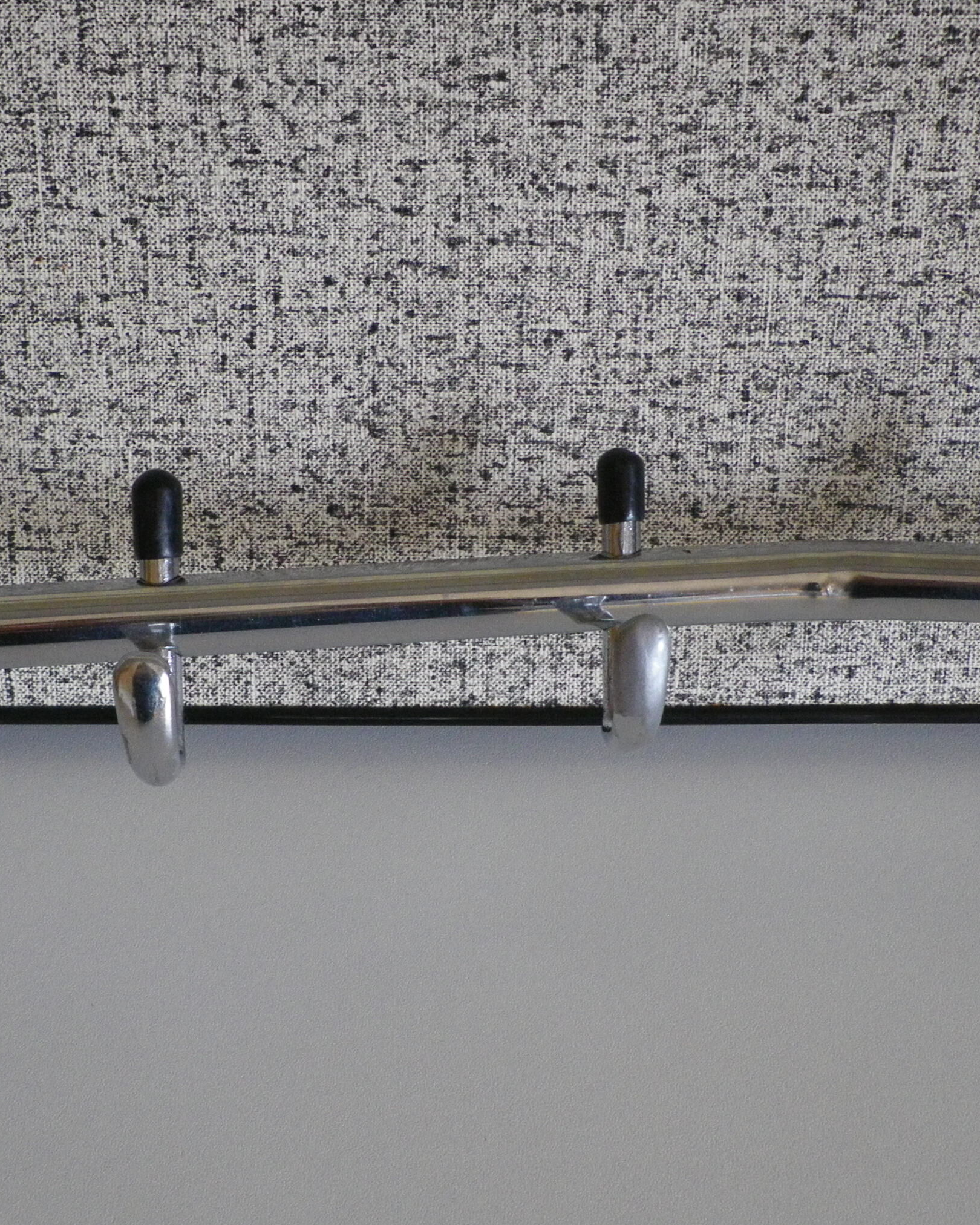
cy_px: 620
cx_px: 420
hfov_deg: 28.1
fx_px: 1957
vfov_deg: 34.7
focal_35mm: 54
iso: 160
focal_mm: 4.9
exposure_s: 1/60
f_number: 2.6
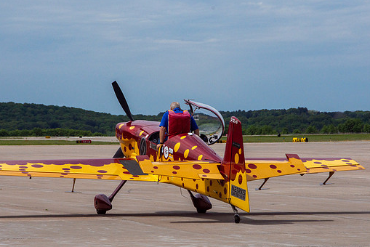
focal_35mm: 205
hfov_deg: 10.0
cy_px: 127
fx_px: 2108
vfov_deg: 6.7
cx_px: 177
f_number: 16
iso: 125
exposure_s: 1/4000
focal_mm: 120
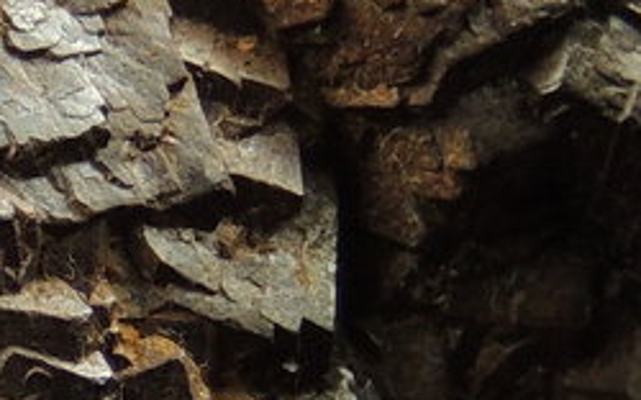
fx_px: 8870
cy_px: 433
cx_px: -423
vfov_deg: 2.6
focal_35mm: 508
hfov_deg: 4.1
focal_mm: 13.3
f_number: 3.9
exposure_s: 1/100
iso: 140
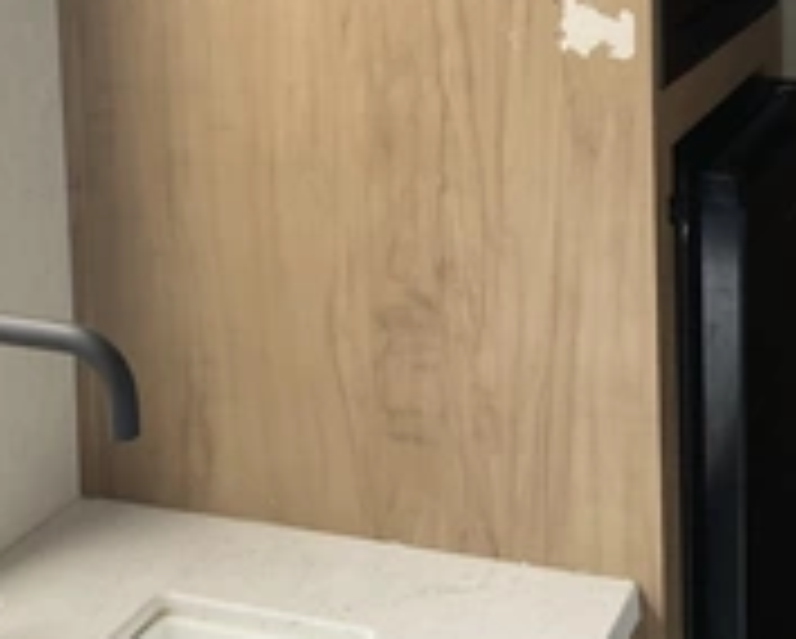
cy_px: -22
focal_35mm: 64
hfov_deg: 29.5
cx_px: 459
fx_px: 1509
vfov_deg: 22.8
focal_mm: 3
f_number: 1.8
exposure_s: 1/93
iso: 64
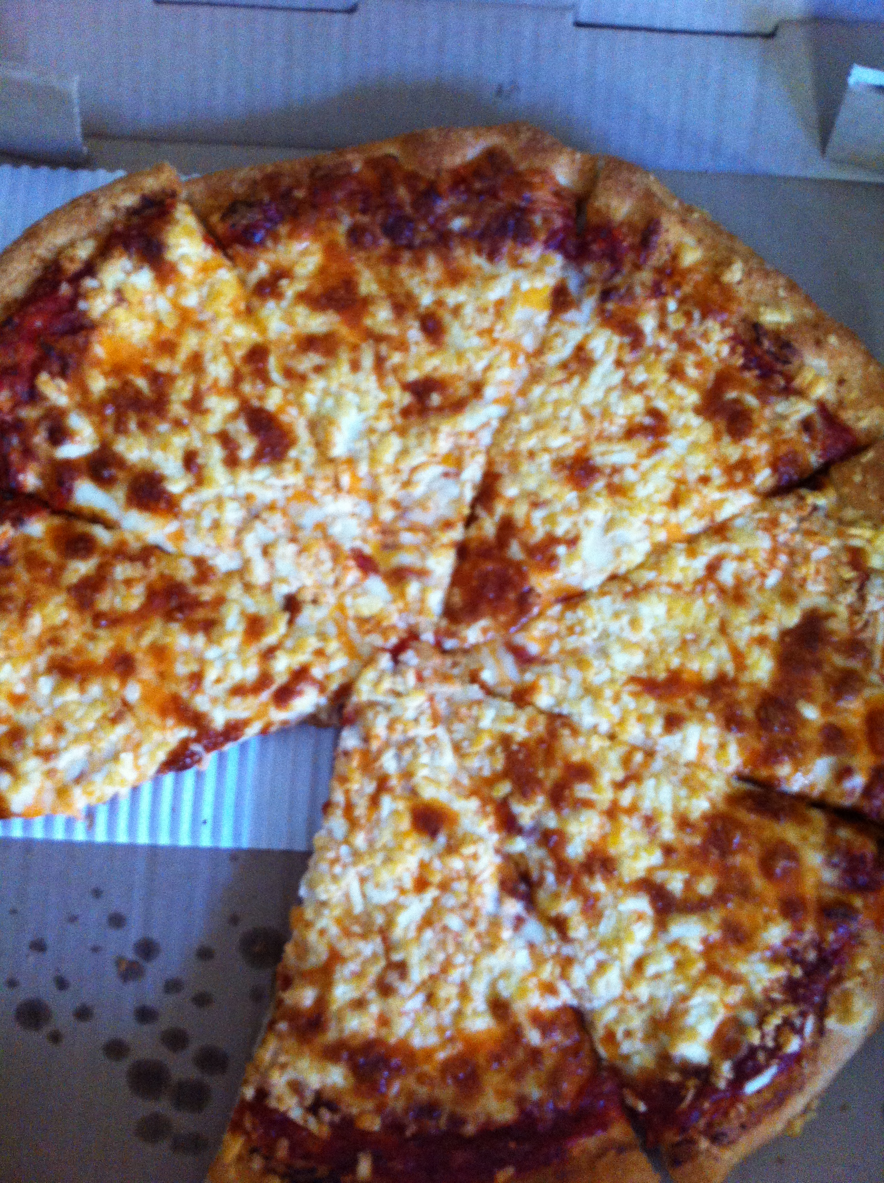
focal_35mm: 35
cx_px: 442
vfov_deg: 52.7
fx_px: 1195
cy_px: 592
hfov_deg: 40.6
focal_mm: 3.85
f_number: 2.8
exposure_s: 1/15
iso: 320
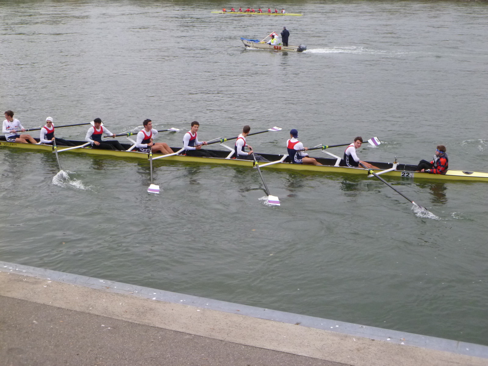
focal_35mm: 47
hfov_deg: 40.4
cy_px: 183
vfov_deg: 30.9
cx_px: 244
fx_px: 663
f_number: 3.8
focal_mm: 8.4
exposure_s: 1/160
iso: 400
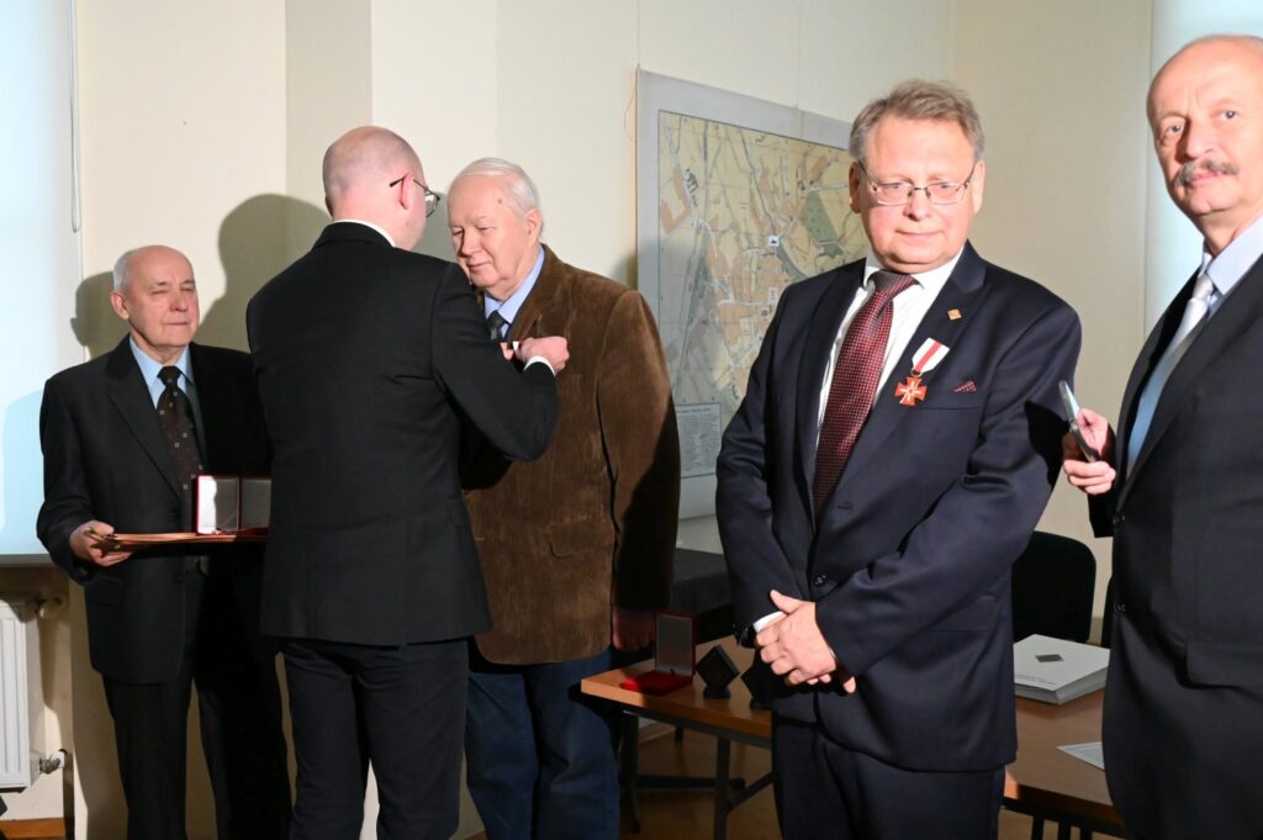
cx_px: 632
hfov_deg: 49.6
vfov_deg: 34.2
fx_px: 1367
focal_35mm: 39
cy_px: 420
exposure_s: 1/160
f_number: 6.3
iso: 16000
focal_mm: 39
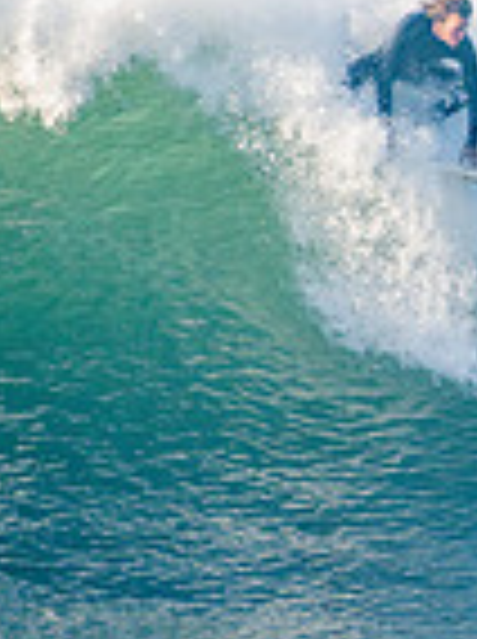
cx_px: 1138
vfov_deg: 1.0
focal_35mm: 1968
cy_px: 268
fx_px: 36267
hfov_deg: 0.8
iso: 360
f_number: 5.6
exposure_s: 1/1600
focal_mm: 500
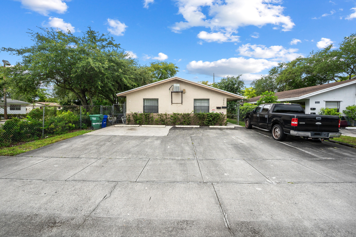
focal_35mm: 14
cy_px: 118
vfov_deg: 81.2
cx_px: 178
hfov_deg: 104.3
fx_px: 138
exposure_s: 1/320
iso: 320
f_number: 11
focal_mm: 14
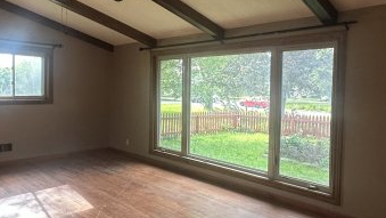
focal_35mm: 30
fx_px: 307
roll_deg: -1.6
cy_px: 97
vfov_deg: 38.9
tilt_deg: -1.0
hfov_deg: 64.3
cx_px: 187
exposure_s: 1/120
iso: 200
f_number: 2.2
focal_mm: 2.22
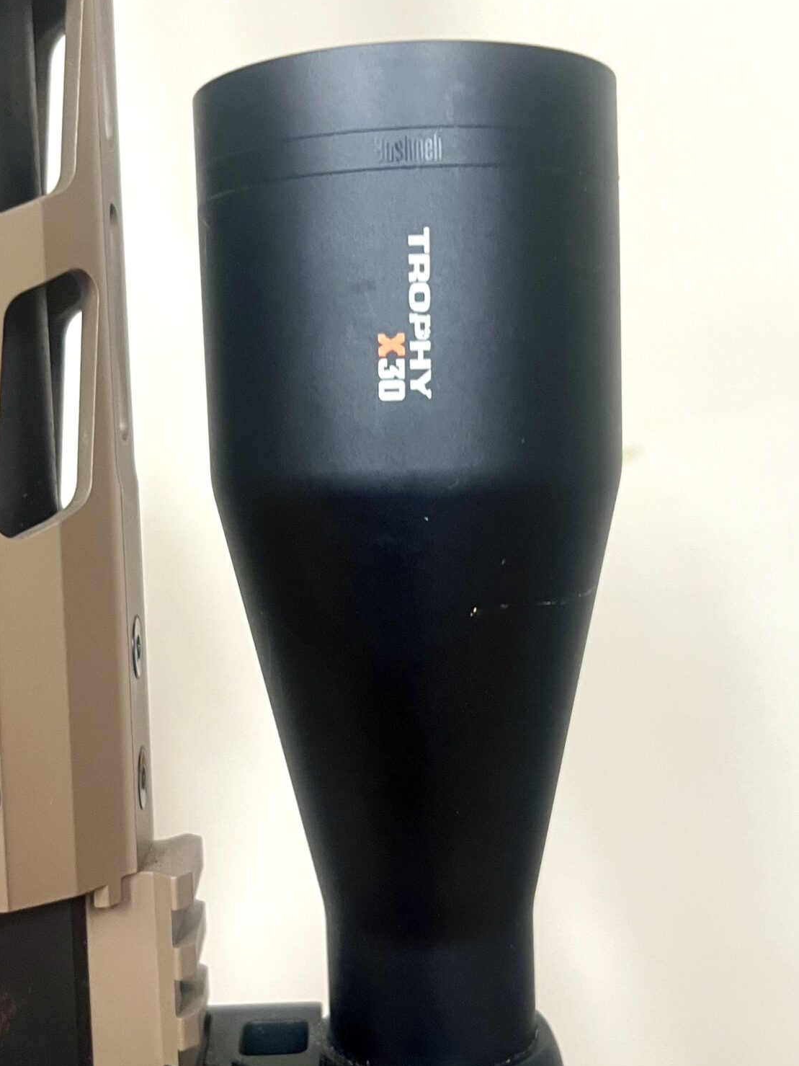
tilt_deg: -26.6
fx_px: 1385
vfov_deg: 42.1
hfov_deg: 32.1
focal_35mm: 45
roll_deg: +0.8
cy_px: 568
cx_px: 344
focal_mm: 5.7
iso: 200
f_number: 1.5
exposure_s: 1/60
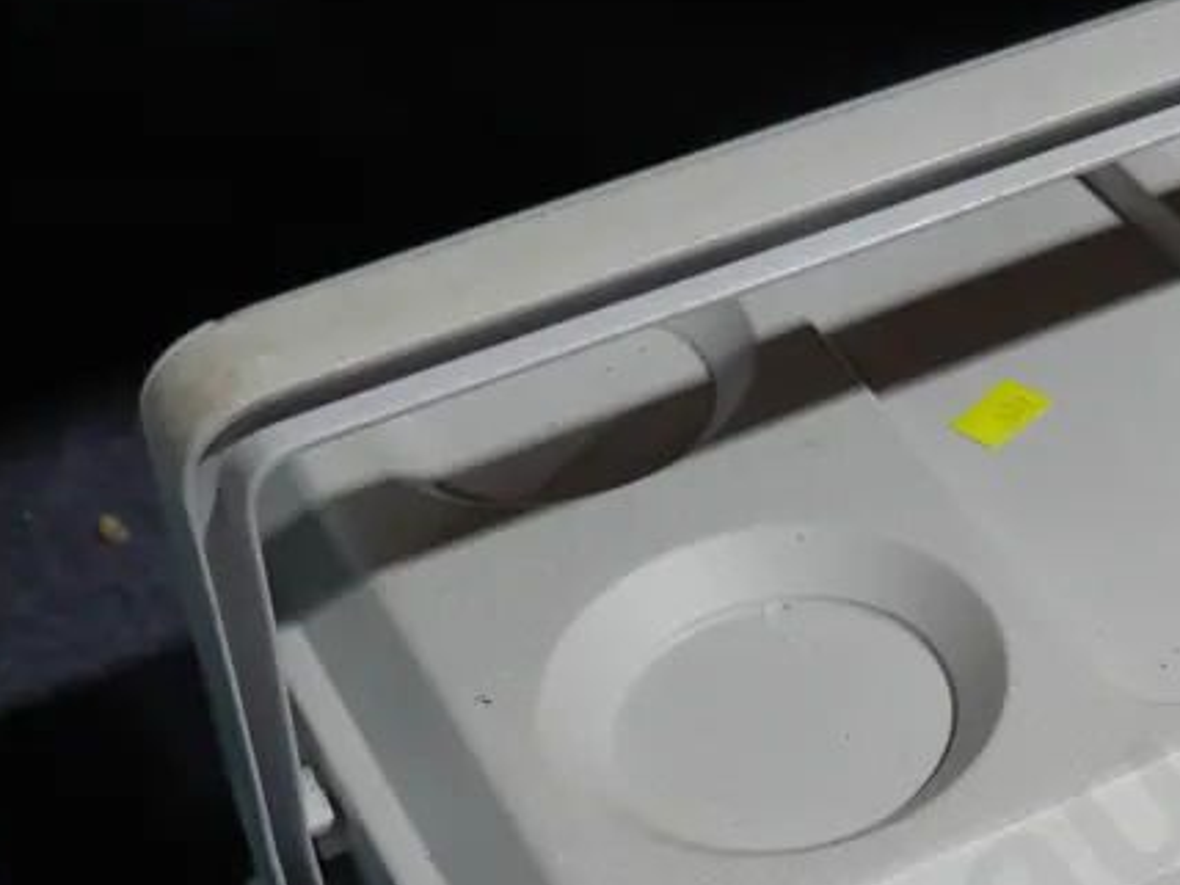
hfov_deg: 20.9
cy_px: 798
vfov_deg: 16.0
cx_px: 1158
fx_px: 3102
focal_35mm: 91
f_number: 4.1
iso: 500
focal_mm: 19
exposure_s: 1/60
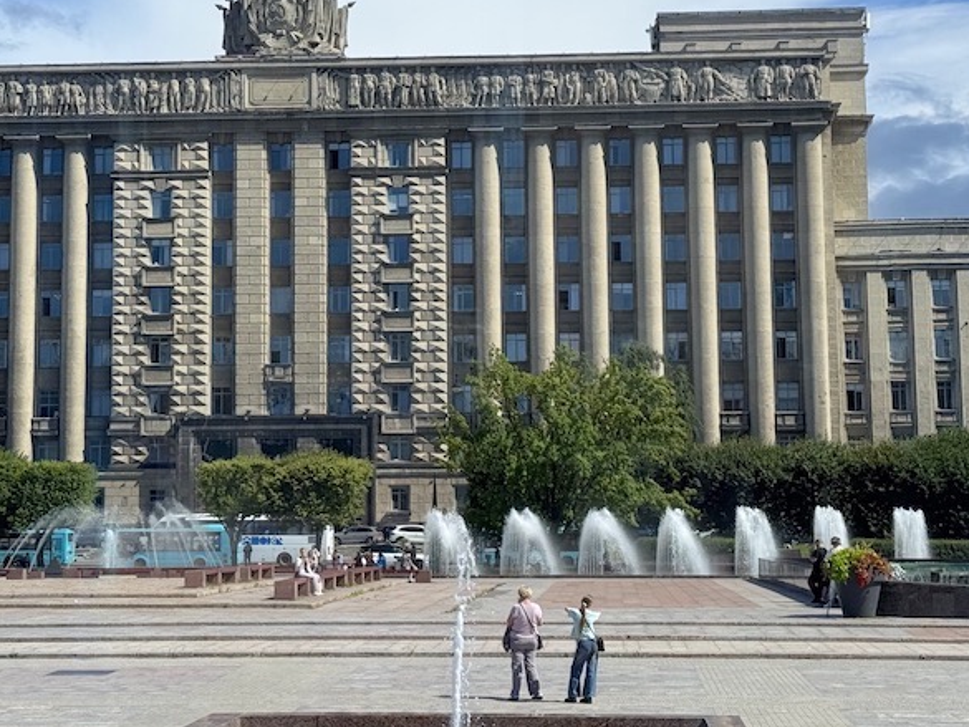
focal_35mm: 84
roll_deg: +1.2
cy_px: 204
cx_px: 391
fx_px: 2352
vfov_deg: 17.5
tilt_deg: +8.0
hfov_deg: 23.2
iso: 64
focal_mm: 6.76
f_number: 1.78
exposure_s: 1/3817
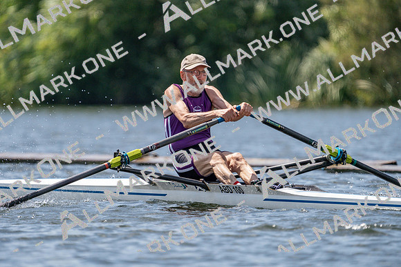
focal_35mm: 600
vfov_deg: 2.3
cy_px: 134
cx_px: 200
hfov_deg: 3.4
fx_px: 6685
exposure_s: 1/2000
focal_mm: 600
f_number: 6.3
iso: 400
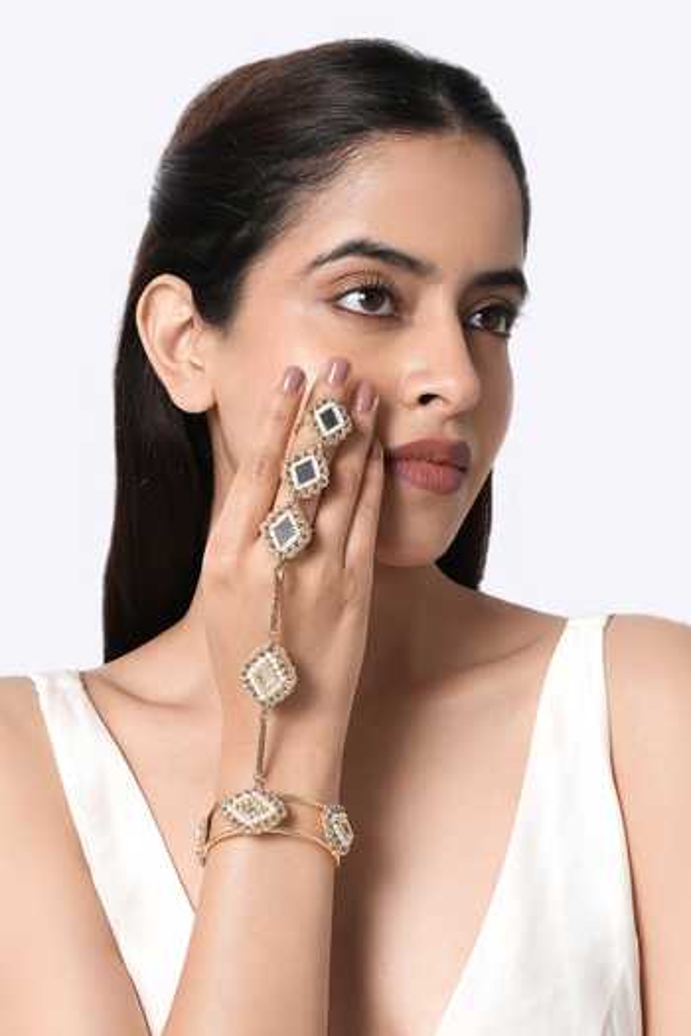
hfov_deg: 37.9
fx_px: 1008
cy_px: 518
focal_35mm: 35
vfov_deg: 54.4
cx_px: 346
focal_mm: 35
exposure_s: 1/125
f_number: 9.5
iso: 100
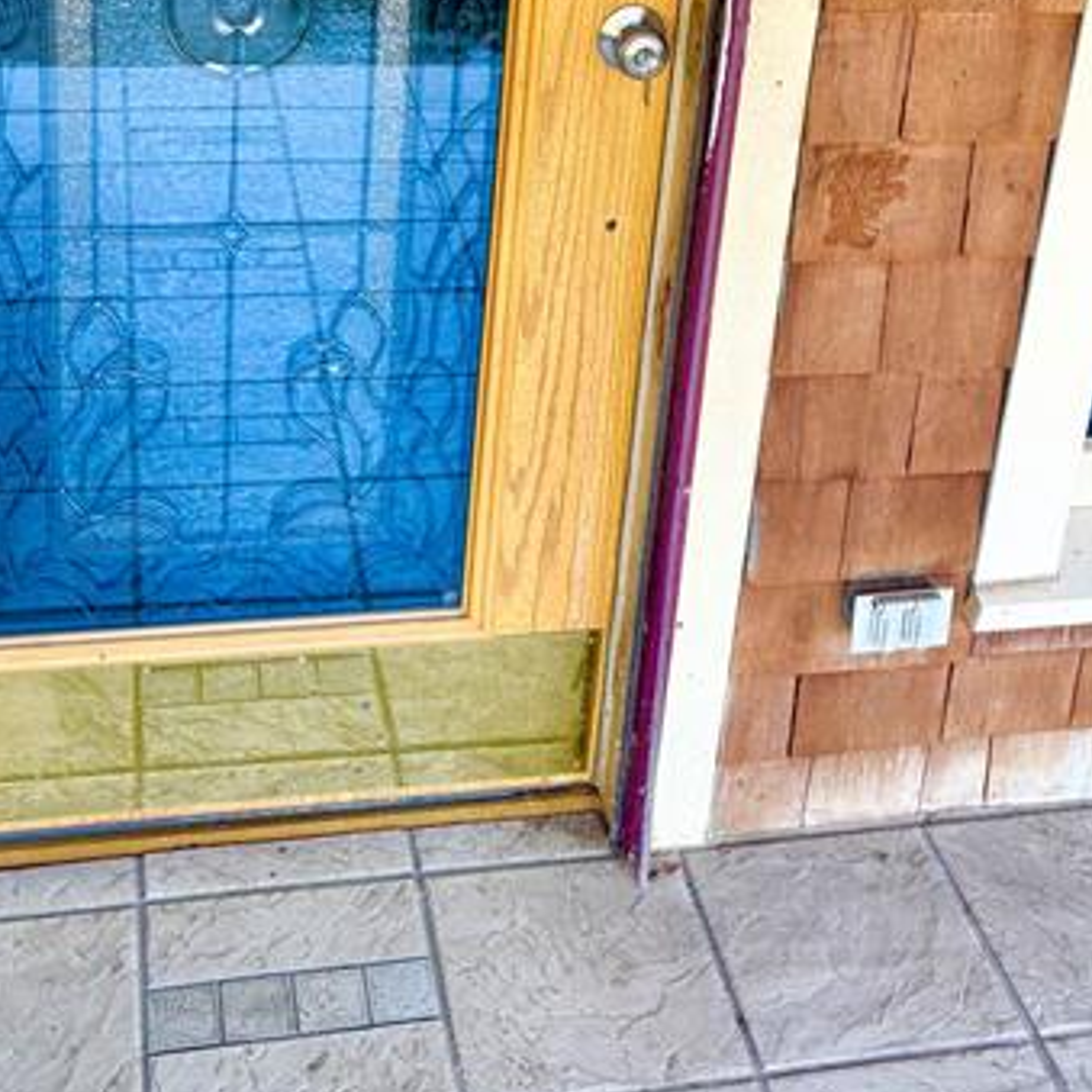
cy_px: 81
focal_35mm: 52
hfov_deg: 32.8
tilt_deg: -19.5
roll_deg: -6.6
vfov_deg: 31.1
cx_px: 554
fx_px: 1856
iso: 40
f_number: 1.6
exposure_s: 1/122
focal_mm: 5.96
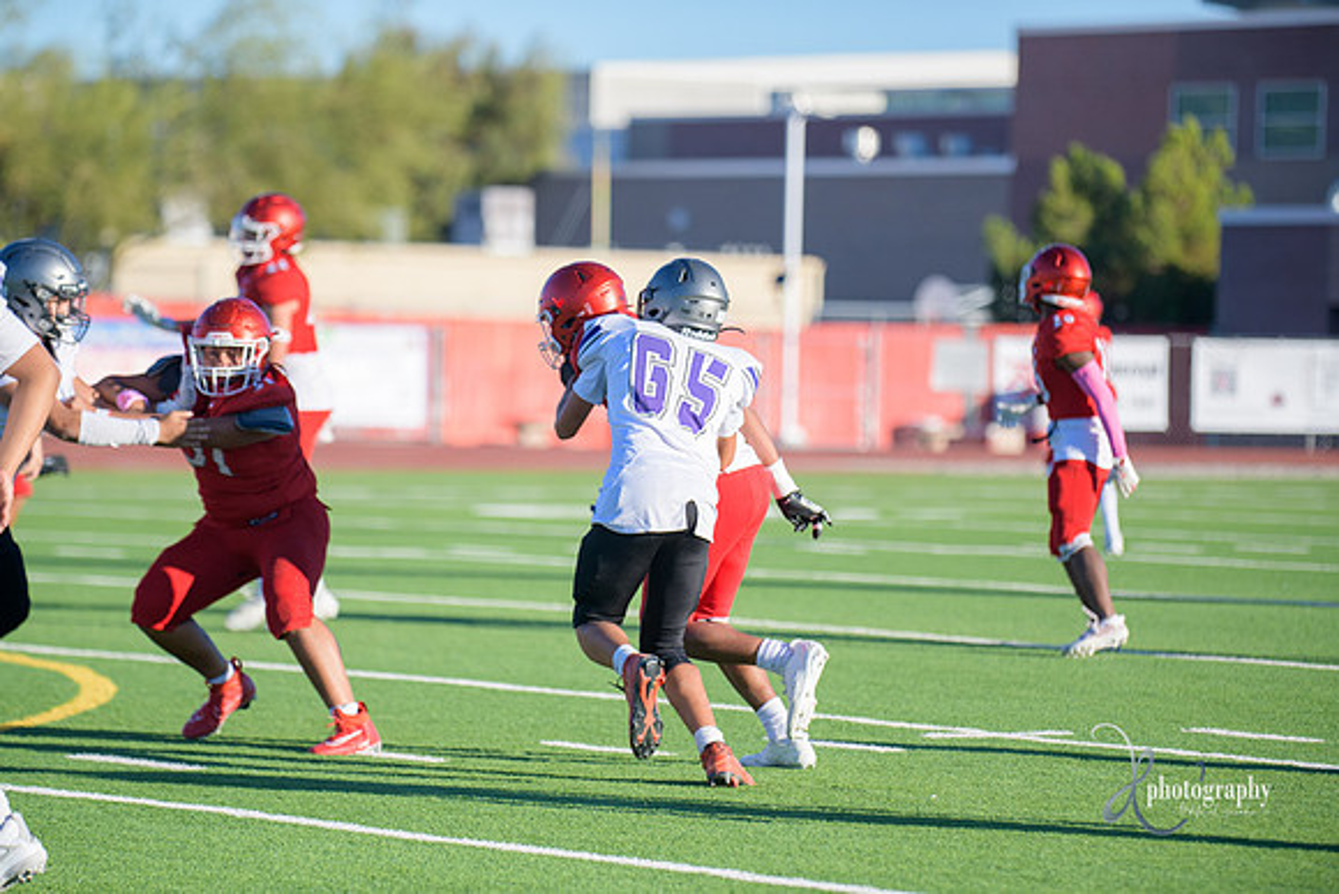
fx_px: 7812
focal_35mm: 210
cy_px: 447
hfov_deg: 9.8
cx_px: 670
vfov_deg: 6.5
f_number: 2.8
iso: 400
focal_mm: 210
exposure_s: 1/6400
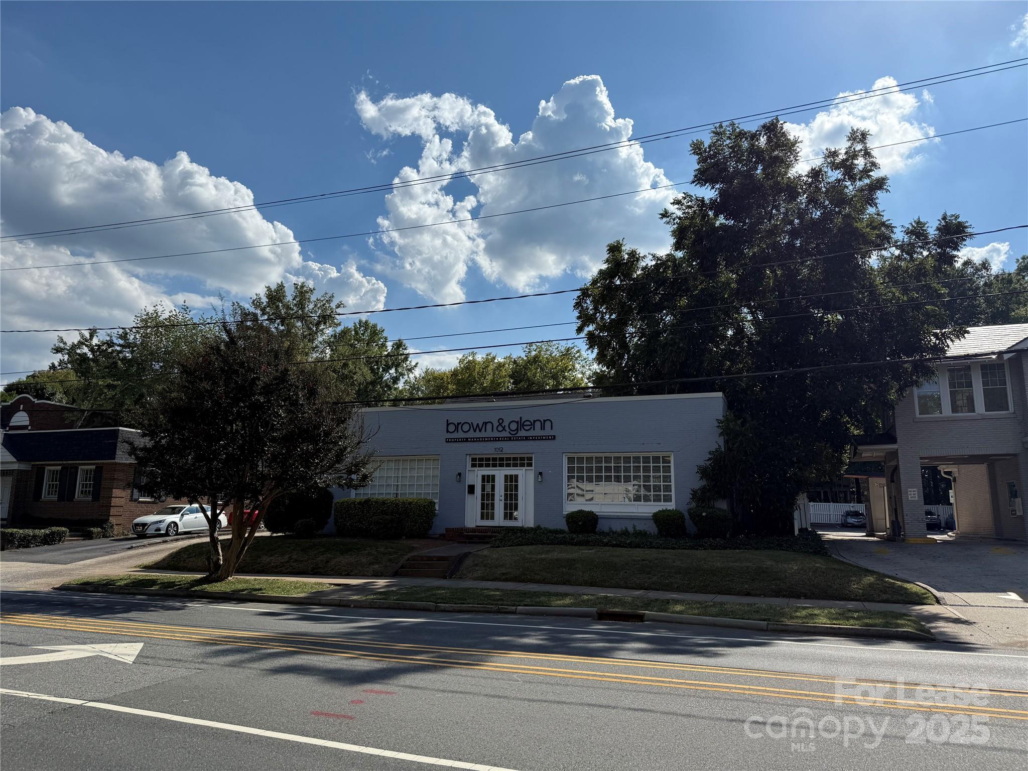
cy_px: 386
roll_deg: -0.7
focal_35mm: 24
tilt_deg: +10.2
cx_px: 514
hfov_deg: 71.6
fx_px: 713
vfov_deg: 56.8
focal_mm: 6.76
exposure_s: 1/8130
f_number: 1.78
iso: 80
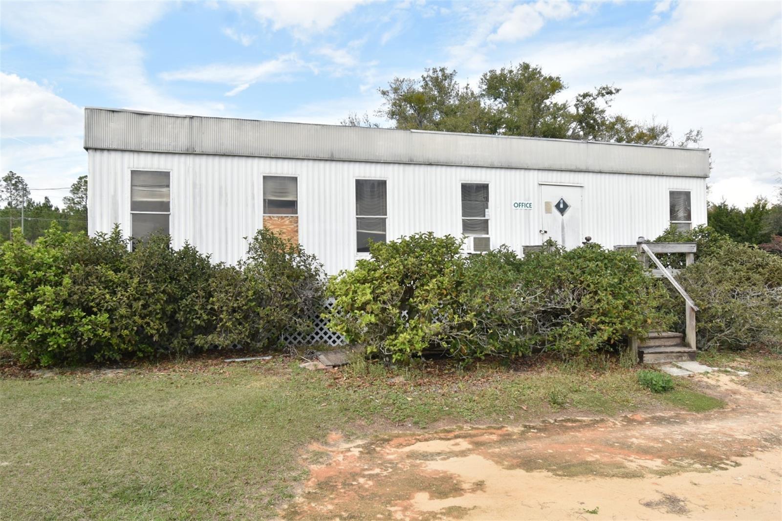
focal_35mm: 24
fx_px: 521
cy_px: 260
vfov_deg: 53.1
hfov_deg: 73.8
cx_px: 391
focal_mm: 16
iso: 320
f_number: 9
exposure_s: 1/320
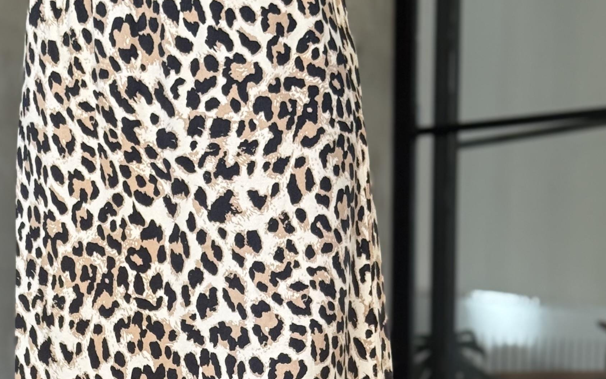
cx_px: 187
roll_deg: -0.5
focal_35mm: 122
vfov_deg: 10.5
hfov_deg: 17.1
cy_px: 476
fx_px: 2015
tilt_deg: -1.7
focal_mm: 6.76
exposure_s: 1/96
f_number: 1.78
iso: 100
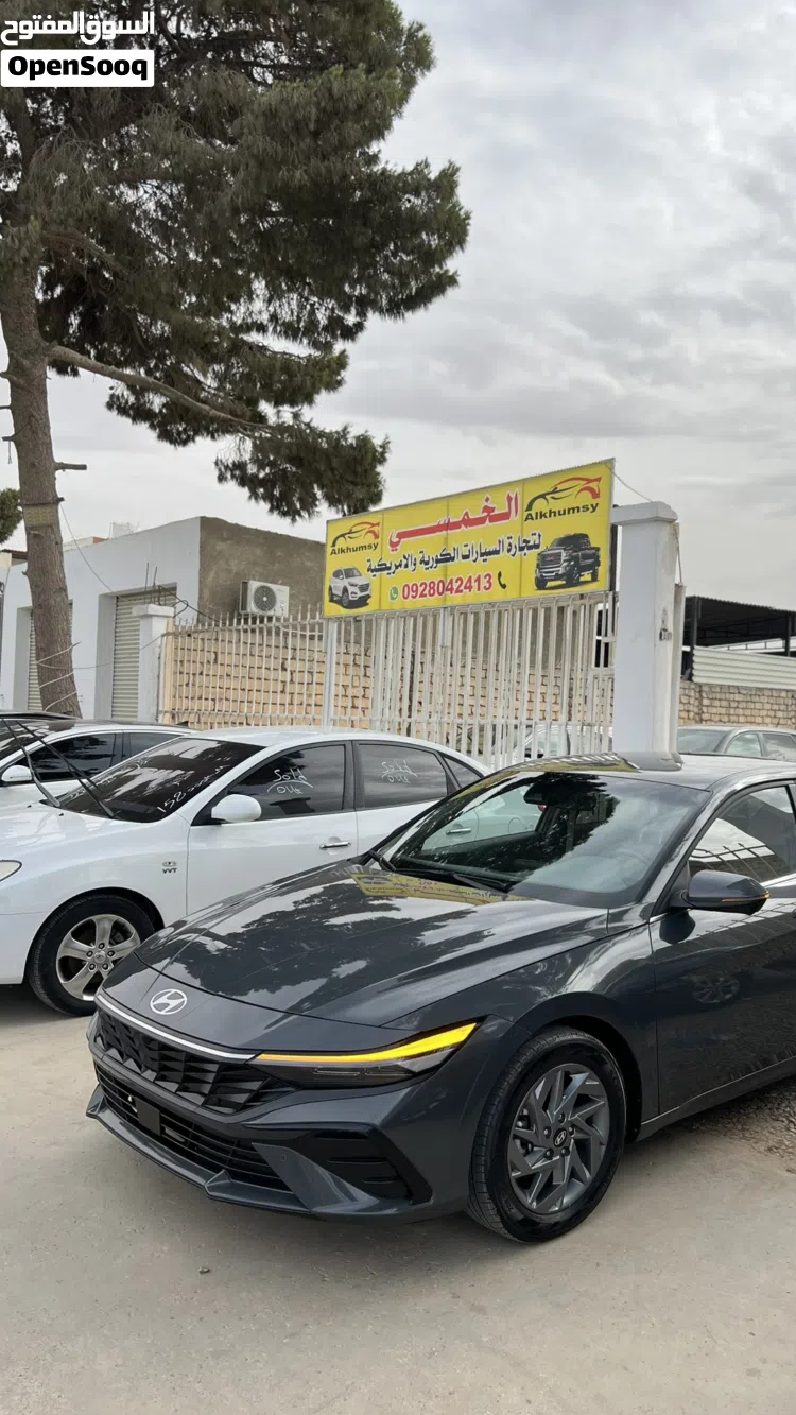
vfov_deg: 66.1
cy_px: 710
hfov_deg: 39.8
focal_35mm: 29
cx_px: 518
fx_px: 1088
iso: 50
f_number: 1.5
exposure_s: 1/1511
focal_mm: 5.7
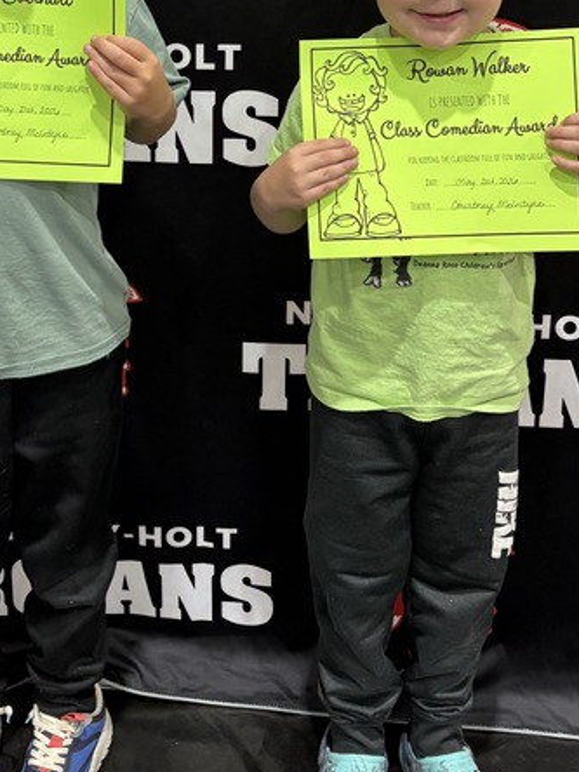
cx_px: 163
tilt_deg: -14.1
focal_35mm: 60
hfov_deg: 24.2
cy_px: 97
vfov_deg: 30.9
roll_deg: -0.2
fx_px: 1338
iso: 125
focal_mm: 5.96
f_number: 1.6
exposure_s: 1/60
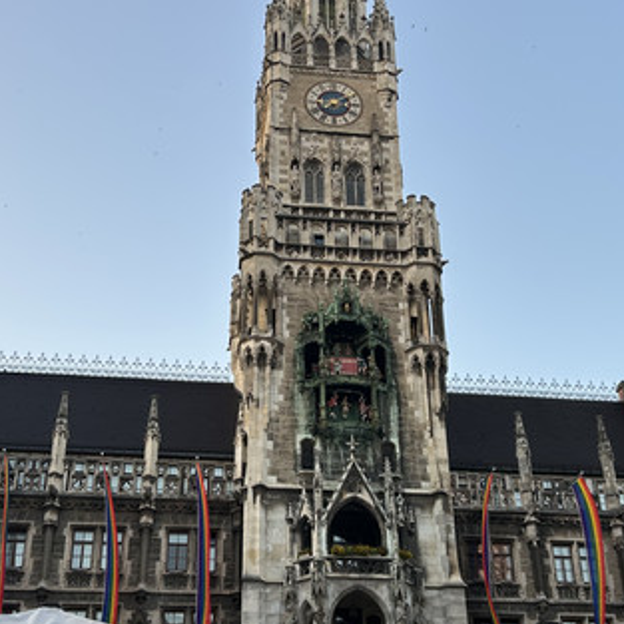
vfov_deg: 36.0
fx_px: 959
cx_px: 299
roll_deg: -0.6
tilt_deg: +26.0
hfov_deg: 36.1
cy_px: 367
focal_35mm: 47
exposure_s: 1/151
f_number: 1.5
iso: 32
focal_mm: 5.7
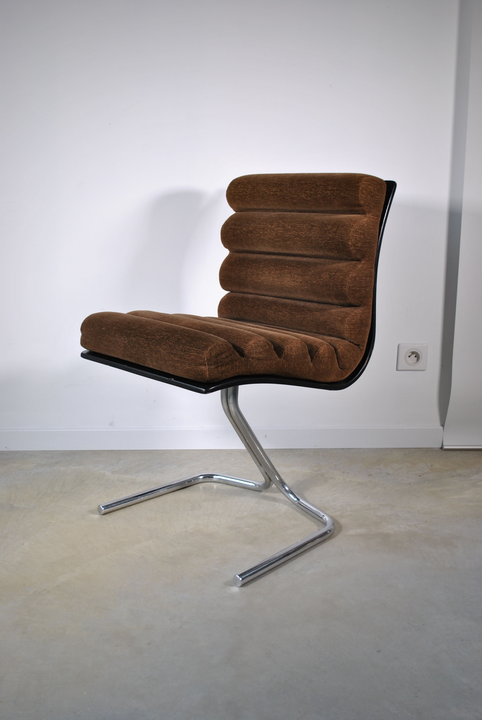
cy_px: 360
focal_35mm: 39
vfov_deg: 49.5
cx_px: 241
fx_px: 781
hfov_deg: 34.3
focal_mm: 26
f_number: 4.2
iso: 200
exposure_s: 1/50
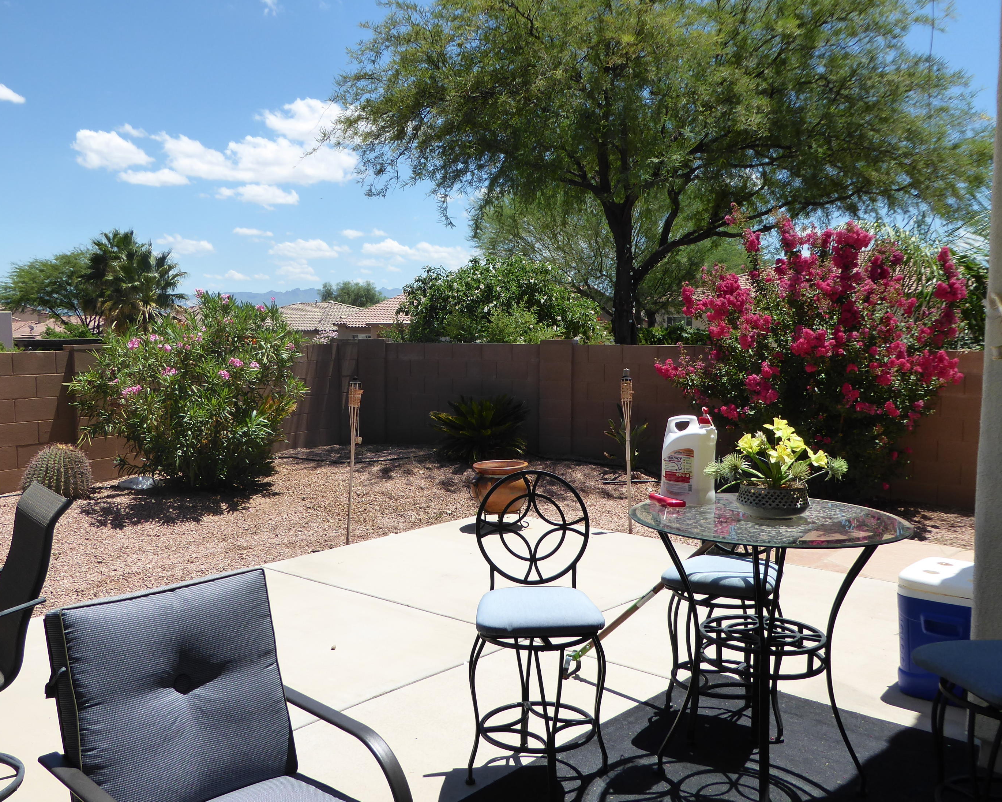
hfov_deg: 57.2
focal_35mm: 31
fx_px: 919
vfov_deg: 47.1
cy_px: 406
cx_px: 480
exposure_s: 1/800
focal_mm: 5
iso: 125
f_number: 3.5
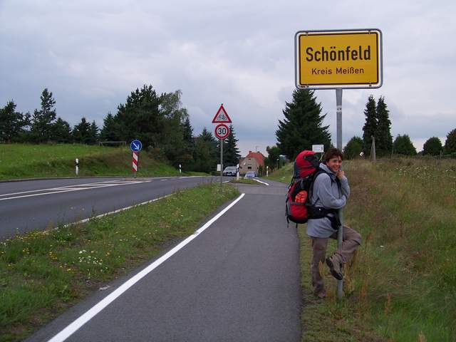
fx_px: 606
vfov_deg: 31.5
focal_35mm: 46
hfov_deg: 41.2
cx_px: 228
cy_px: 171
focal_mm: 9.36
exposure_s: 1/200
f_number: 3.2
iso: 64
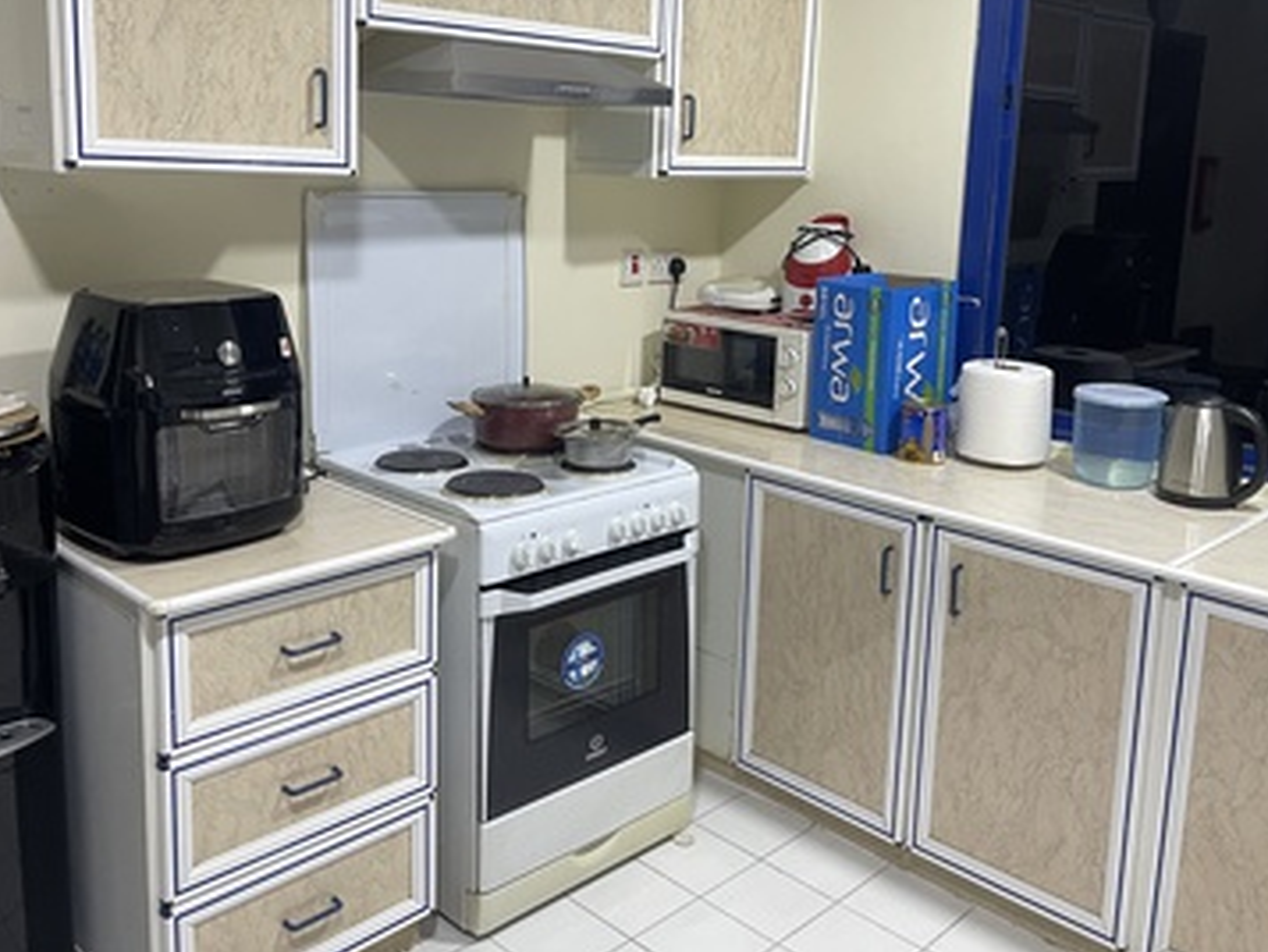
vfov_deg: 43.8
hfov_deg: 56.8
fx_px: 1173
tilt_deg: -10.1
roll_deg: -2.2
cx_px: 627
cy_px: 350
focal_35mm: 32
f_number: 1.6
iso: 250
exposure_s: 1/50
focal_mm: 5.1
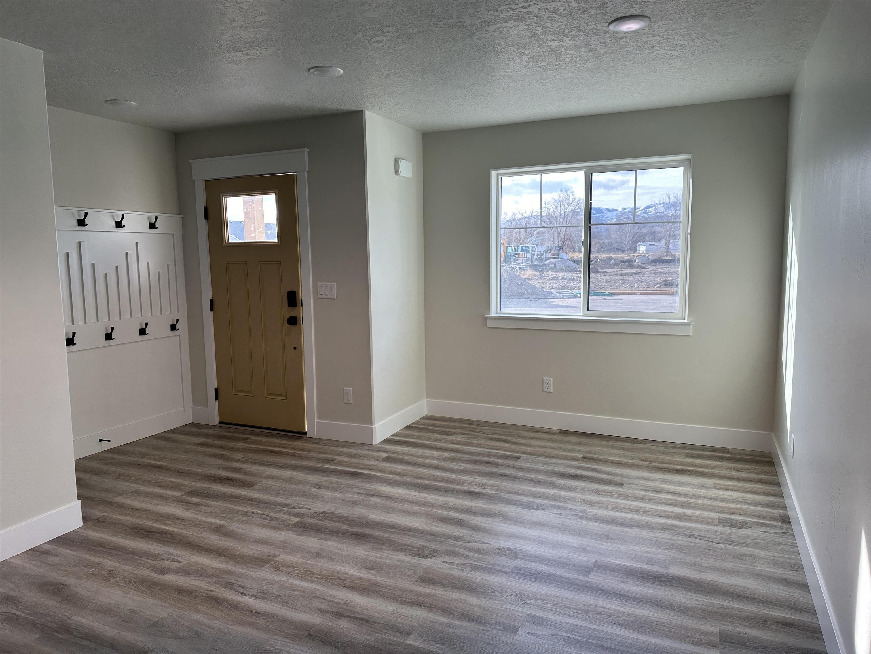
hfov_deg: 71.6
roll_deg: +0.8
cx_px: 436
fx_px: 604
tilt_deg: -5.3
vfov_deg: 56.8
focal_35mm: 24
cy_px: 327
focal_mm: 6.86
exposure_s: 1/319
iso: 80
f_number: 1.78
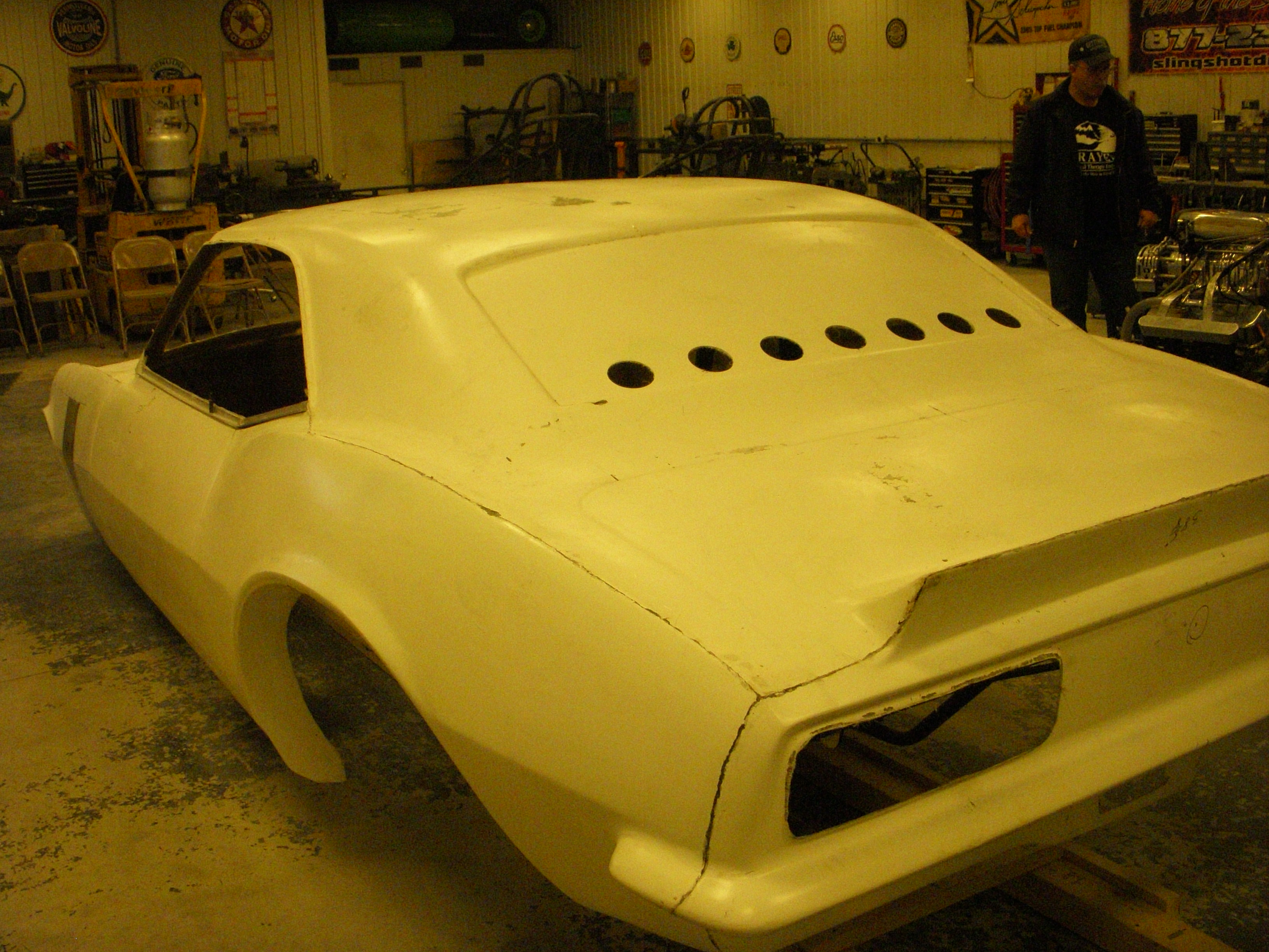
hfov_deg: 49.0
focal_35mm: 38
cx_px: 634
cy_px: 476
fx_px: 1393
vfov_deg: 37.7
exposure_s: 1/125
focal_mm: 6.3
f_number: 3.3
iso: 800
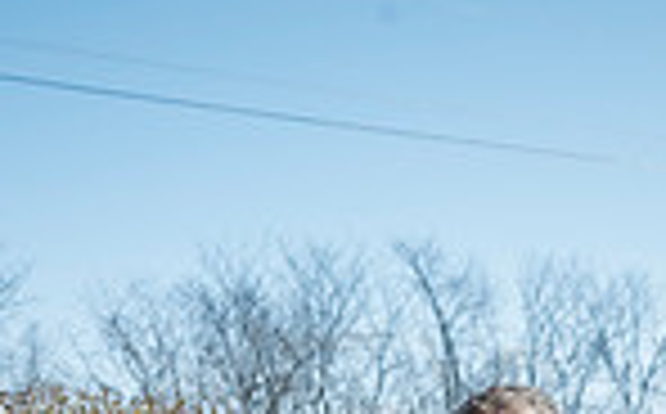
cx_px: 387
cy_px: 932
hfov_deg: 14.6
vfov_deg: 8.5
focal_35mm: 143
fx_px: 2592
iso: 400
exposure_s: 1/640
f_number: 6.3
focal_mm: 46
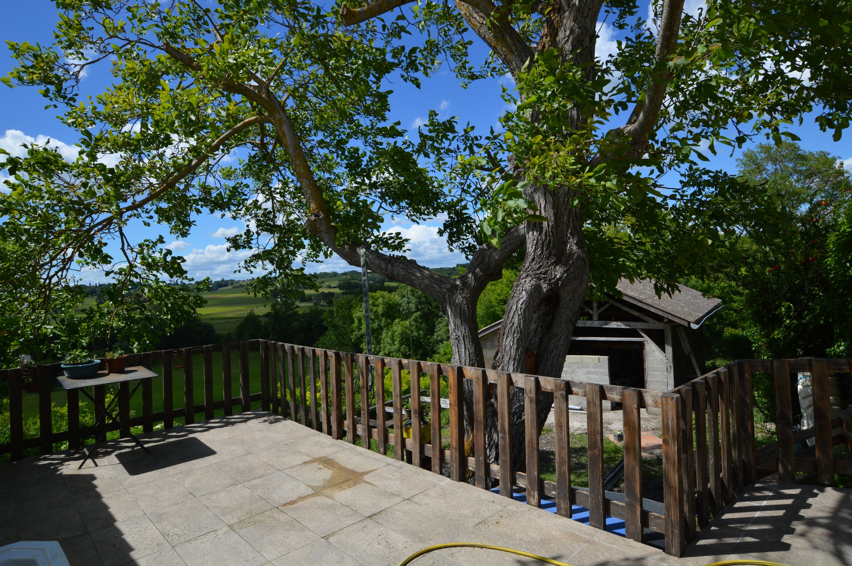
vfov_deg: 63.1
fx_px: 461
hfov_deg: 85.5
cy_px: 283
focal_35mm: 20
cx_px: 426
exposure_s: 1/250
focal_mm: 13
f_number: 8
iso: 100
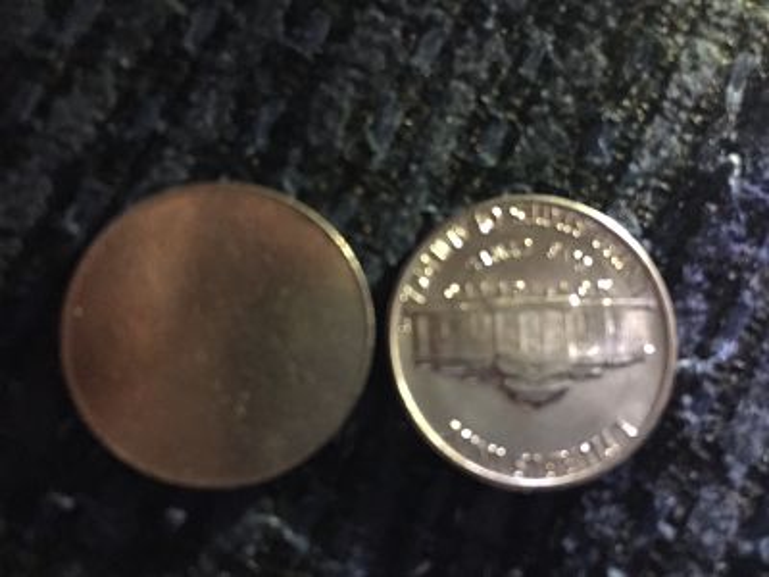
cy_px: 288
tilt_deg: -69.7
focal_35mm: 29
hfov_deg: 61.7
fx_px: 644
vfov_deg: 48.2
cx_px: 384
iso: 400
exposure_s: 1/15
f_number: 2.2
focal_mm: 4.15
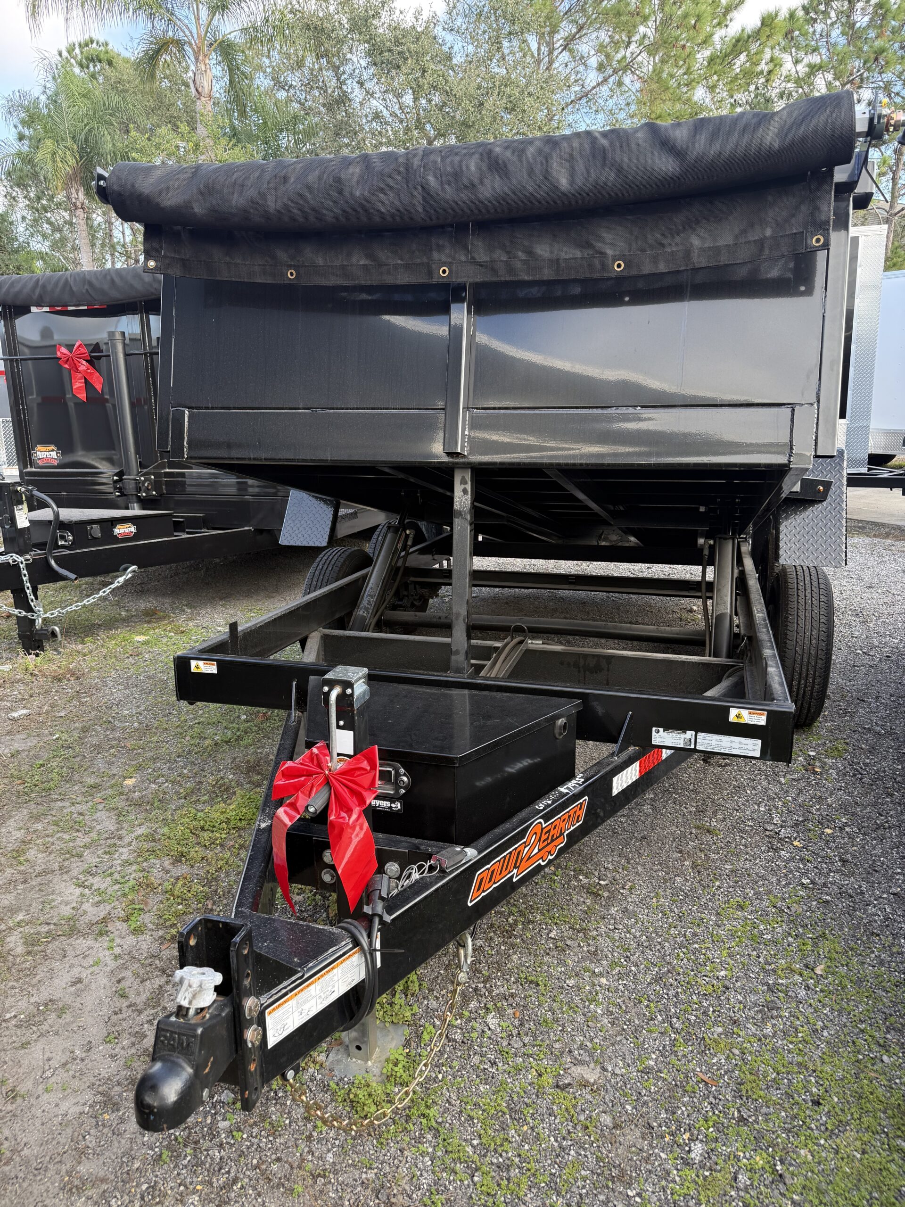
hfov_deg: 56.8
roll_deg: +0.6
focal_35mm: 24
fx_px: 837
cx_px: 452
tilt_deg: -15.0
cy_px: 604
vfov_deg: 71.6
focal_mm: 6.76
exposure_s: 1/265
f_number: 1.78
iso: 100
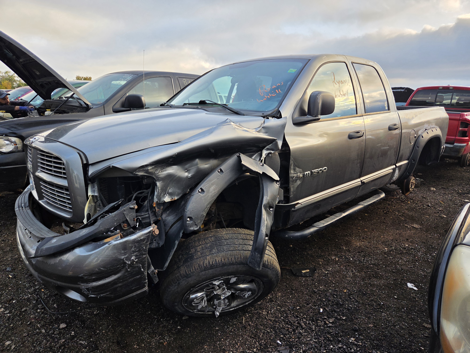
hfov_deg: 73.9
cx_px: 235
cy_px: 176
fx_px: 312
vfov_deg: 58.9
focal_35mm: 23
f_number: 1.8
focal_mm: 5.4
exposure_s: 1/1142
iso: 80
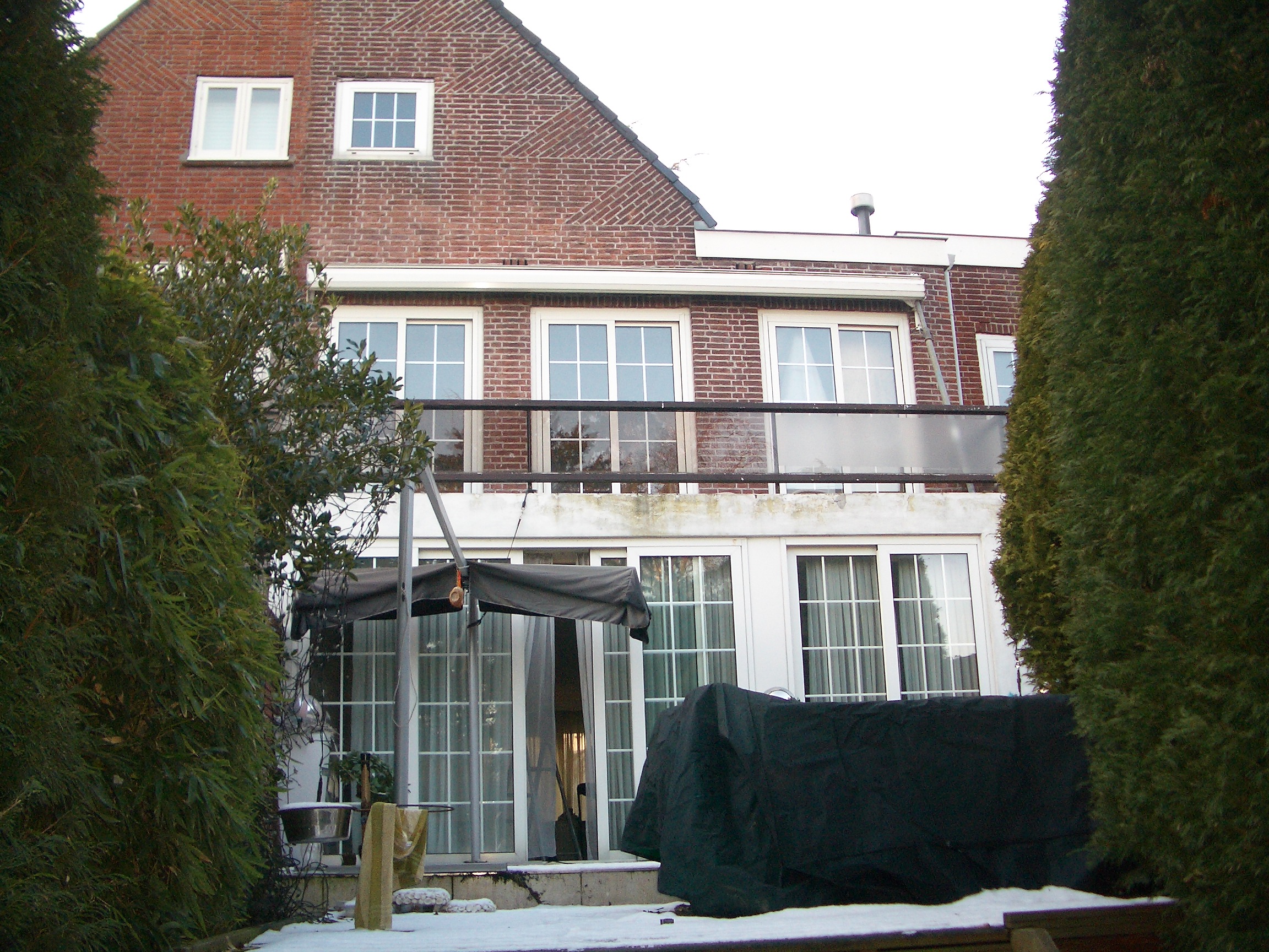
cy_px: 476
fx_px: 1283
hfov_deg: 52.6
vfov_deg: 40.7
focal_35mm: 35
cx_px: 634
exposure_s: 1/100
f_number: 2.6
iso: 100
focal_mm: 5.8
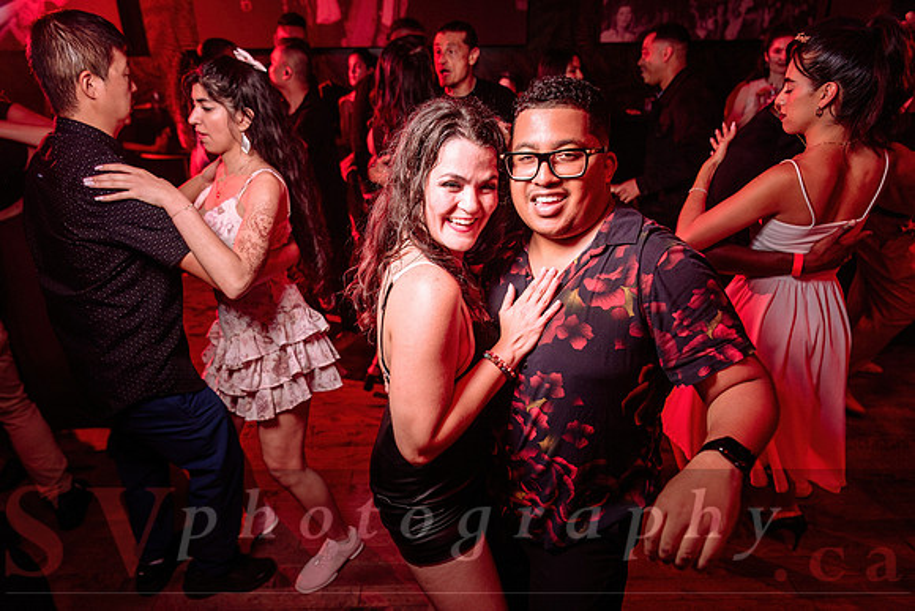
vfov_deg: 53.2
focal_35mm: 24
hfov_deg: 73.7
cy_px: 306
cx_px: 458
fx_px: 610
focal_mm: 24
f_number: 3.2
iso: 800
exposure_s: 1/40
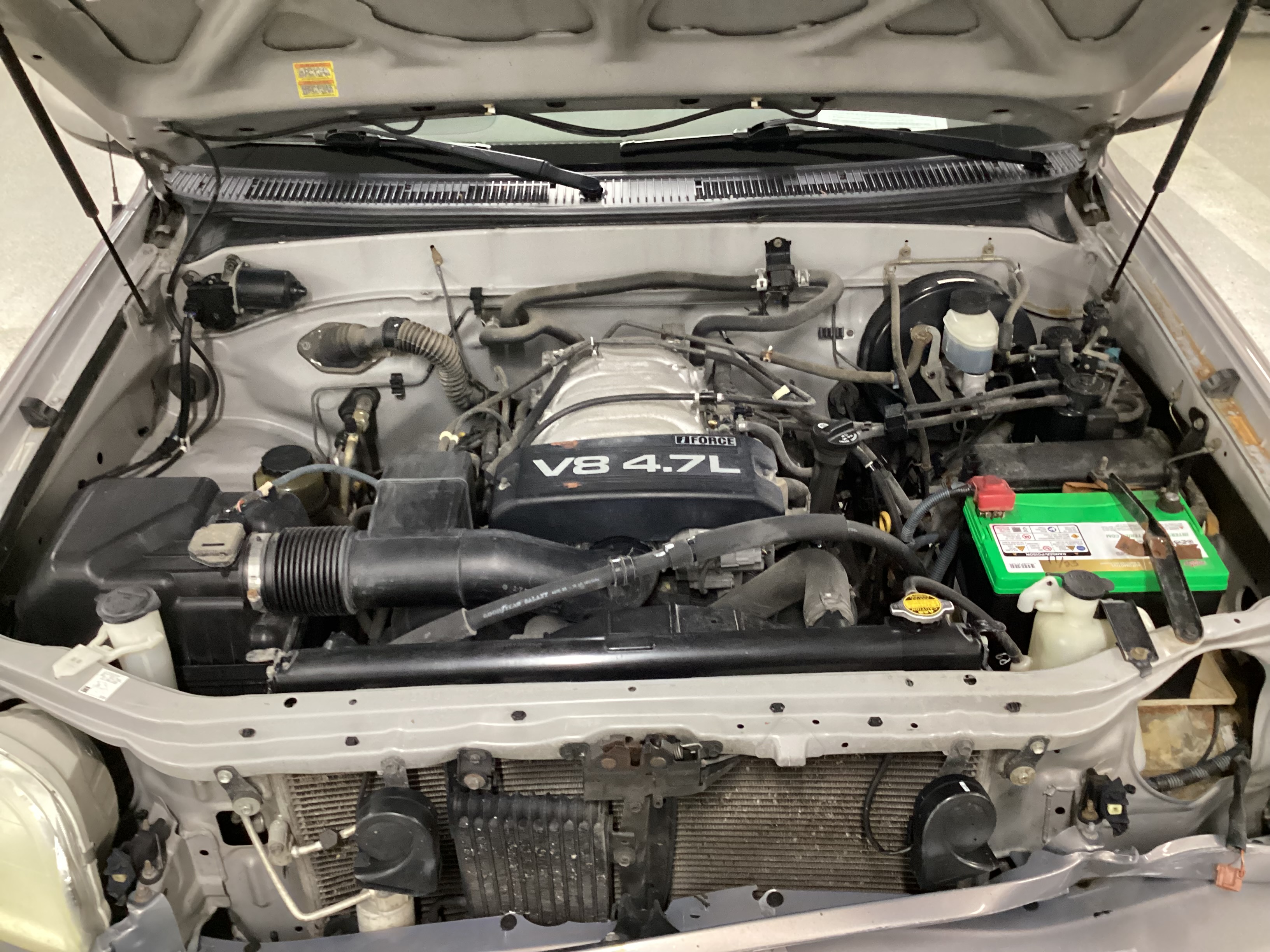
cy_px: 476
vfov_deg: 45.4
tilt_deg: -34.5
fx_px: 1137
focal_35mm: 31
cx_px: 635
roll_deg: +1.6
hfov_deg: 58.4
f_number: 2.4
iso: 500
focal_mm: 3.3
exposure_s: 1/30
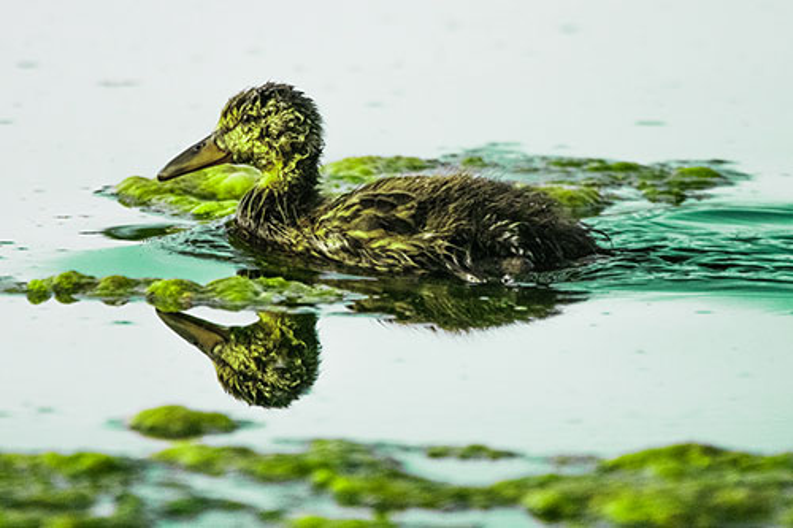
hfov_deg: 1.9
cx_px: 396
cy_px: 264
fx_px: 24221
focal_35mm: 1100
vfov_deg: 1.2
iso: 5000
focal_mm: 1100
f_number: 13
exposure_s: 1/3200
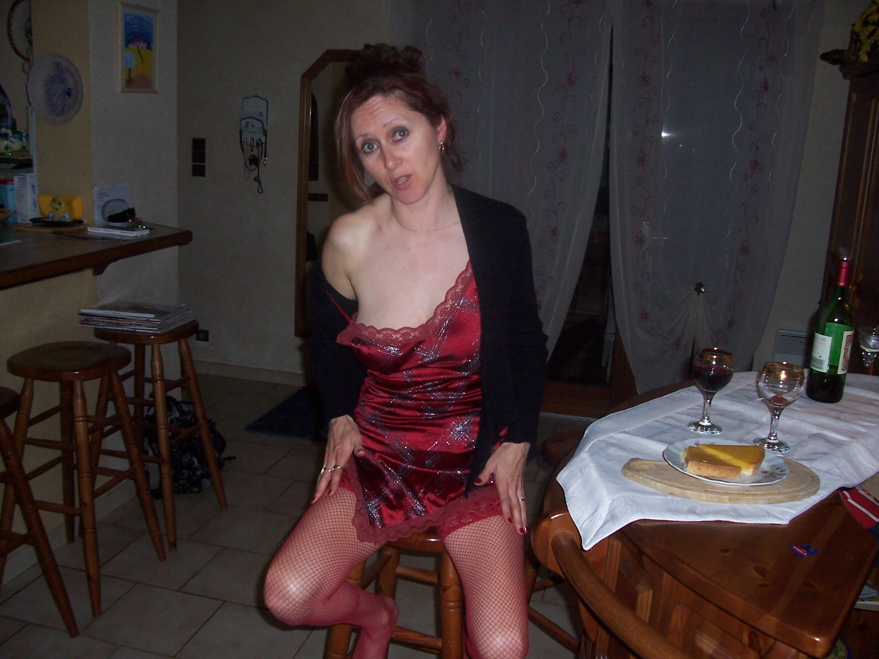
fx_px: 863
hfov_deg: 54.0
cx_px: 440
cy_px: 330
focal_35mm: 34
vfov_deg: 41.8
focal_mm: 5.6
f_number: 2.7
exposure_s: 1/60
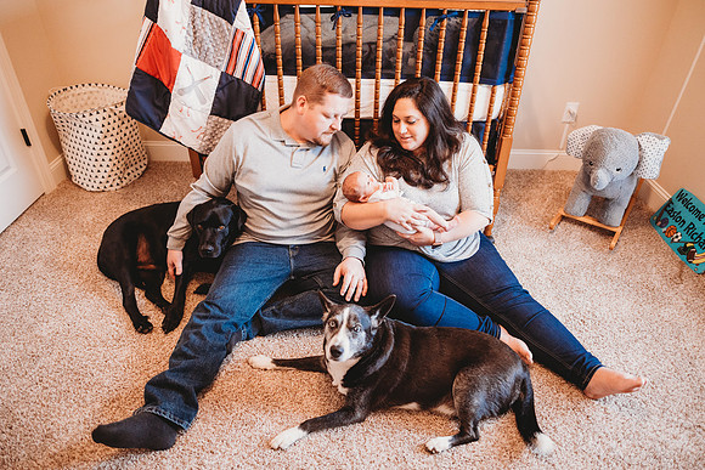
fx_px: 470
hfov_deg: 73.7
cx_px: 352
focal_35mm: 24
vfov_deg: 53.2
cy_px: 235
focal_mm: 24
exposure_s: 1/160
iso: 800
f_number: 2.2
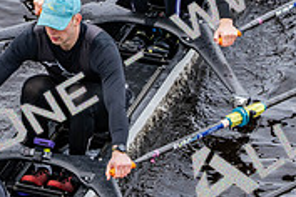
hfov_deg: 3.3
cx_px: 48
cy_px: 68
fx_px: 5212
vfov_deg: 2.2
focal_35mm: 634
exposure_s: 1/2000
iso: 640
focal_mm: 194
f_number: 2.8
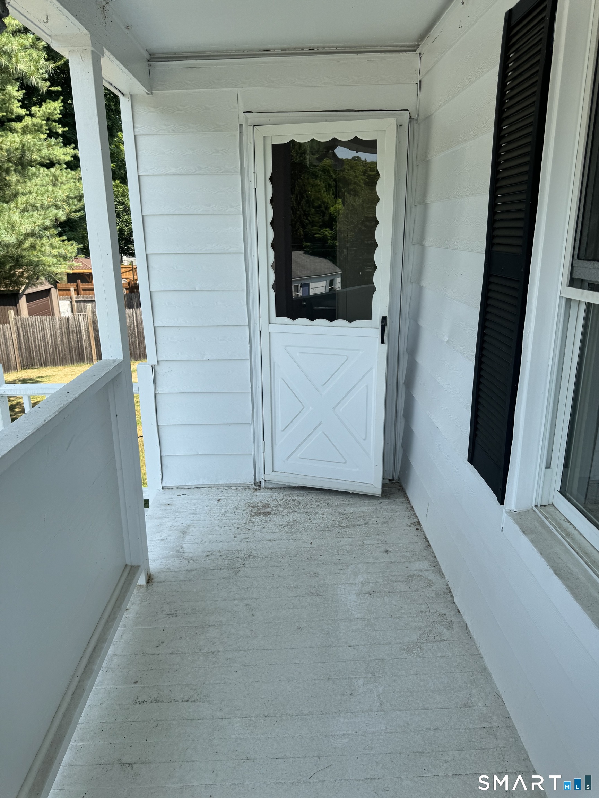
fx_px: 554
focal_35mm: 24
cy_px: 399
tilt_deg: -14.0
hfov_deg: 56.8
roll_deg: +0.4
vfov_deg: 71.6
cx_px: 300
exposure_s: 1/1524
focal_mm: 6.76
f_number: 1.78
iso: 80
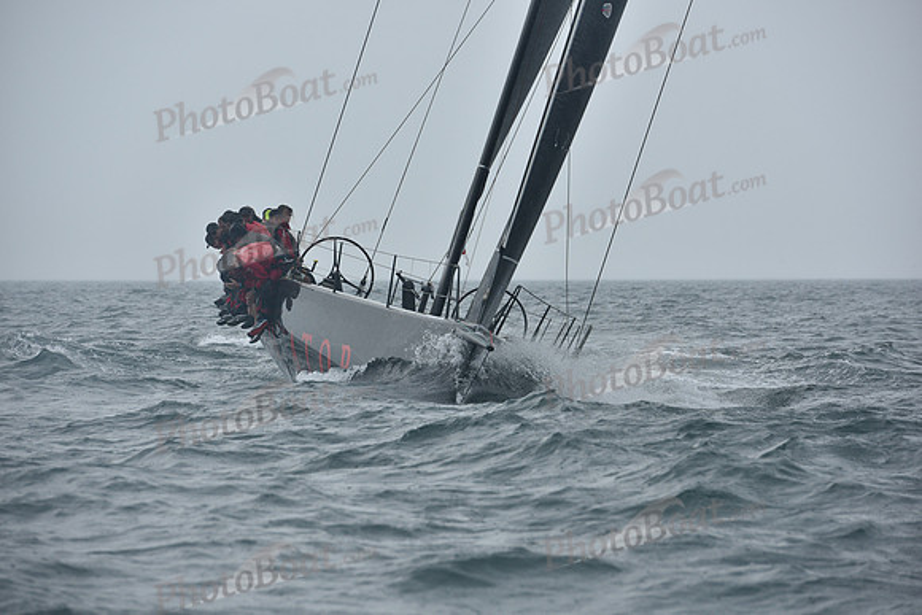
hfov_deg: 10.3
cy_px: 308
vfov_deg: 6.9
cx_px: 461
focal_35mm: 200
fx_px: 5123
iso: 320
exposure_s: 1/1000
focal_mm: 200
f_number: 7.1
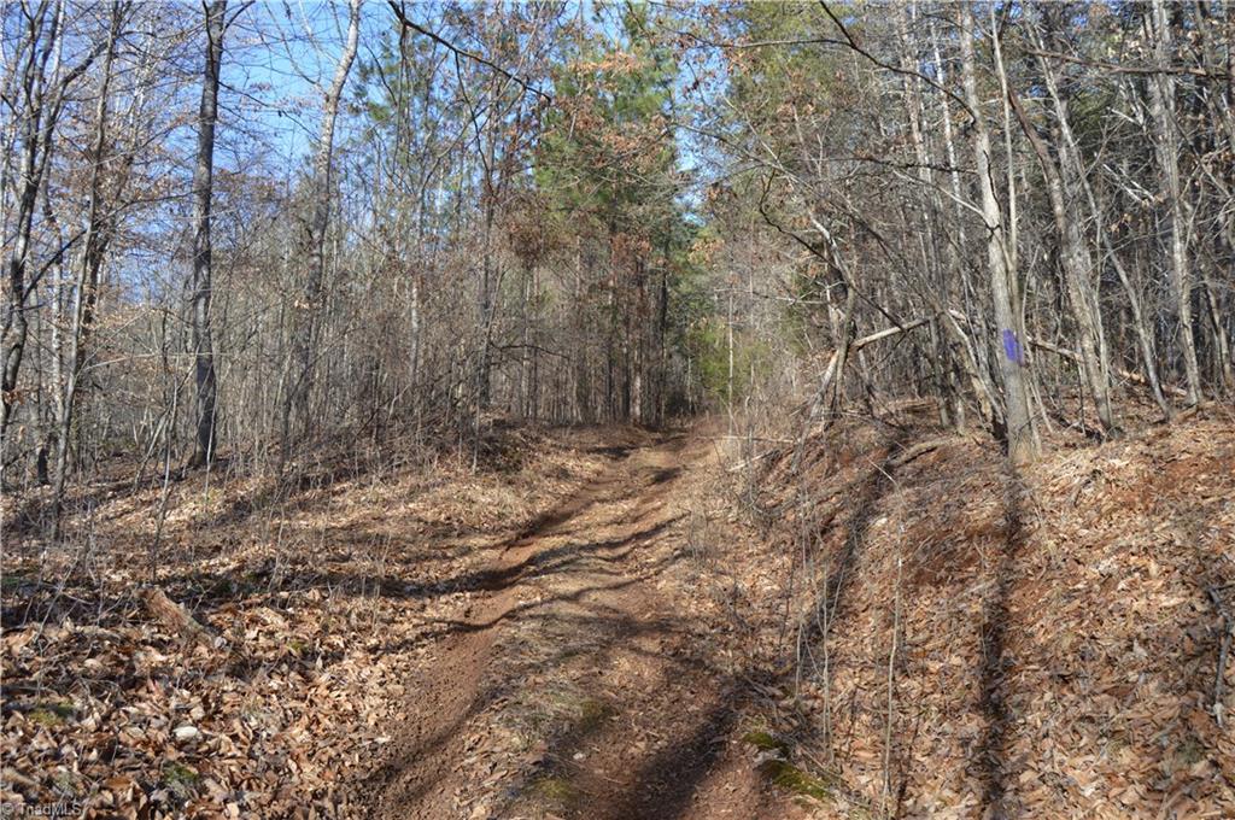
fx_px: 1028
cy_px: 410
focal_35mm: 30
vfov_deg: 43.5
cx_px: 618
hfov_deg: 62.0
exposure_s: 1/250
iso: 140
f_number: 5.6
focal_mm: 20
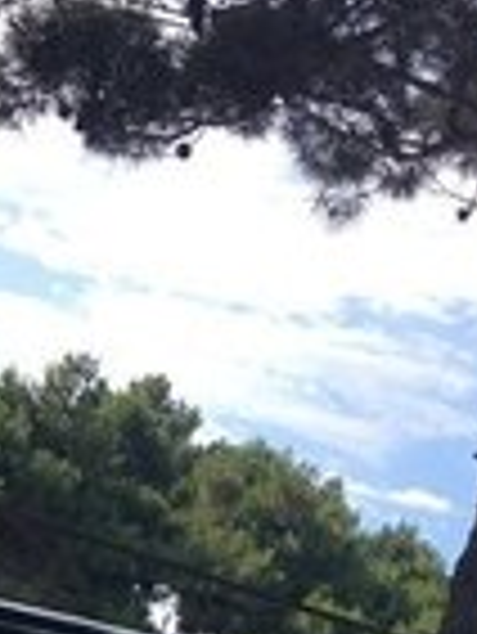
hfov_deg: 14.4
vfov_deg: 17.0
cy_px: 1016
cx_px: 86
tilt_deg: -5.2
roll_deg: -18.4
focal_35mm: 102
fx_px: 1871
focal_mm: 4.15
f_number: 2.2
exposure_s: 1/705
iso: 25
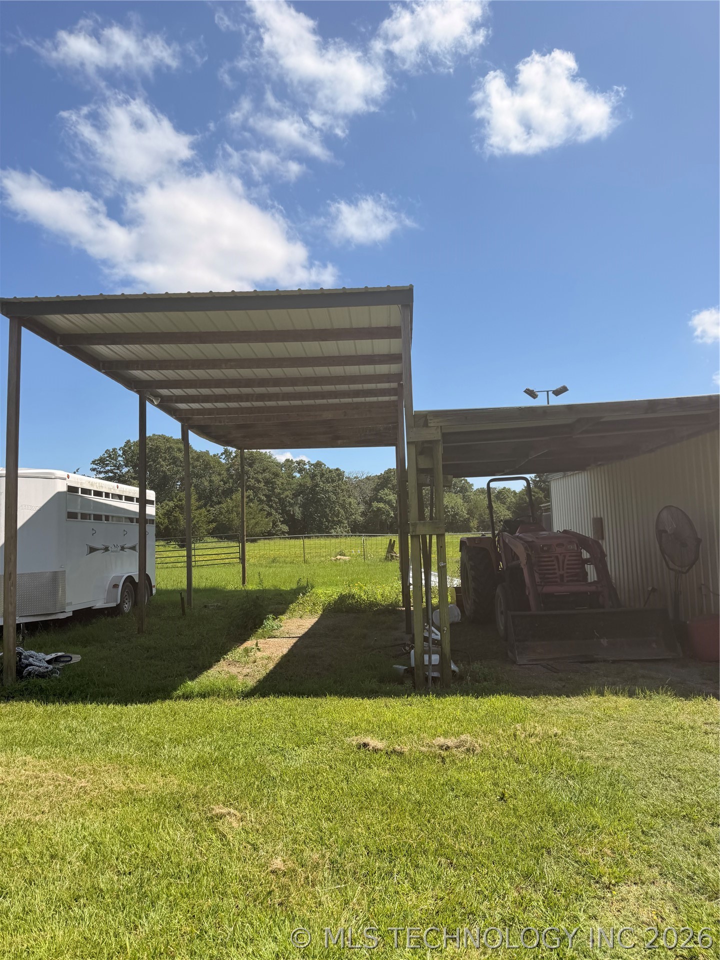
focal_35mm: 24
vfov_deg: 71.6
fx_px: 666
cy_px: 480
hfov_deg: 56.8
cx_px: 360
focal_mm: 6.76
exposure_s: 1/3584
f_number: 1.78
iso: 80
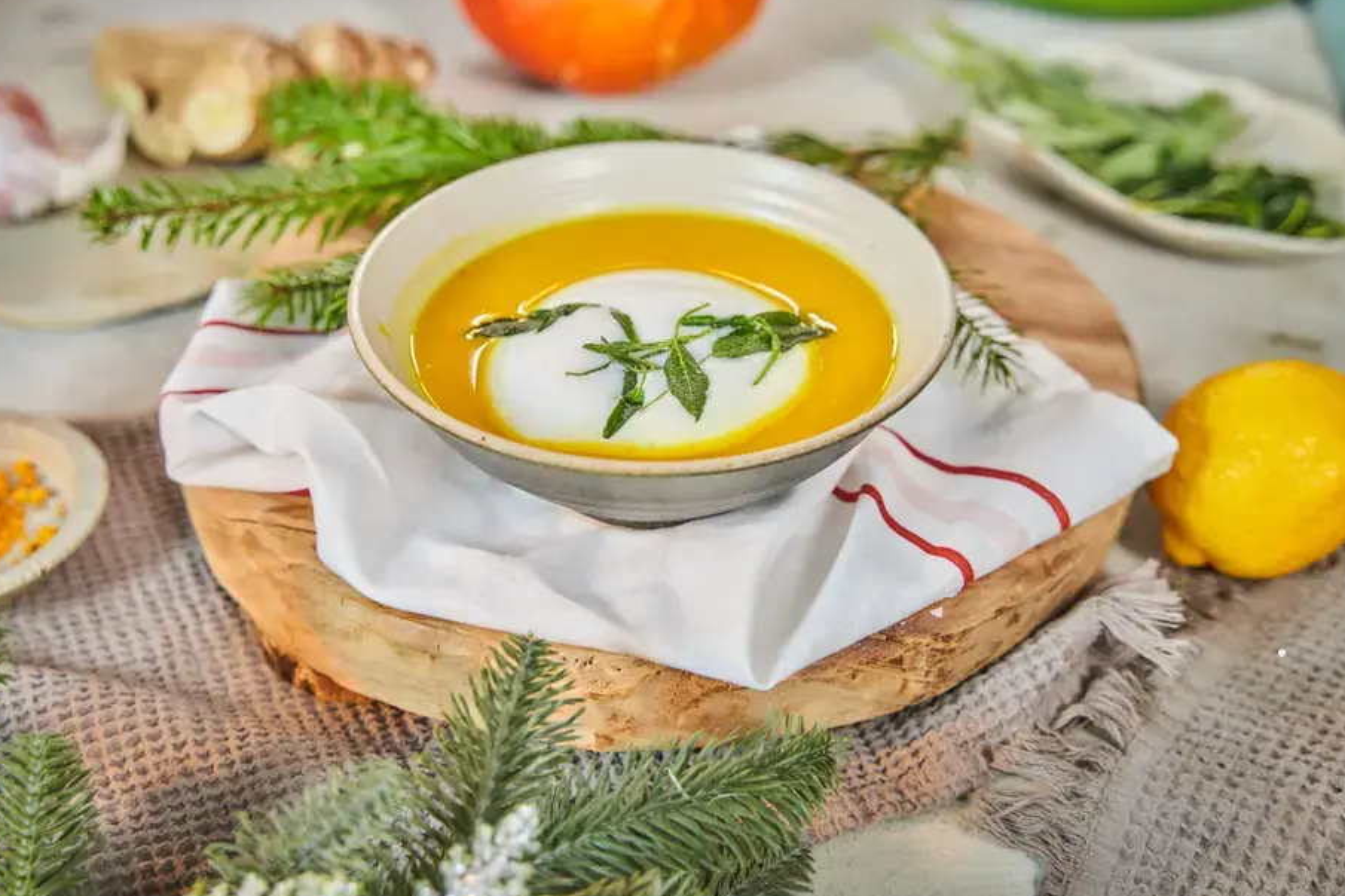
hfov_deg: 33.4
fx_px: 2241
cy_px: 403
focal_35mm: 60
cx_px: 646
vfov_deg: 22.6
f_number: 3.5
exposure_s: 1/250
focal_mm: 53
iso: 1250
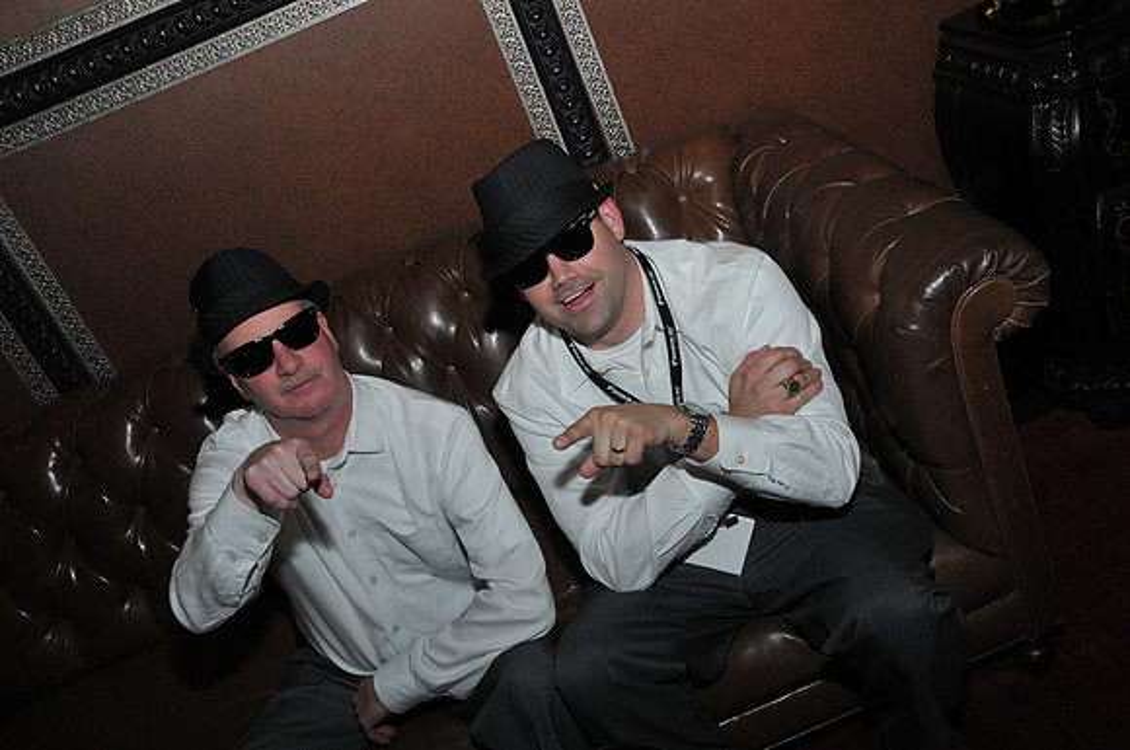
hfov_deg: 53.2
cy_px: 375
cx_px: 565
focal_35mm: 36
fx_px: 1128
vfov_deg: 36.8
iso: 500
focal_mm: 24
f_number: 5.6
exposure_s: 1/50
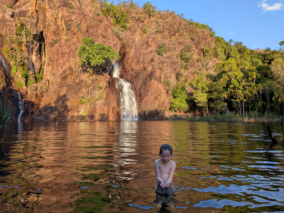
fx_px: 205
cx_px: 139
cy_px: 104
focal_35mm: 25
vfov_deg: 54.9
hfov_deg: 69.4
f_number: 1.7
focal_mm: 4.53
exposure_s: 1/409
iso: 27
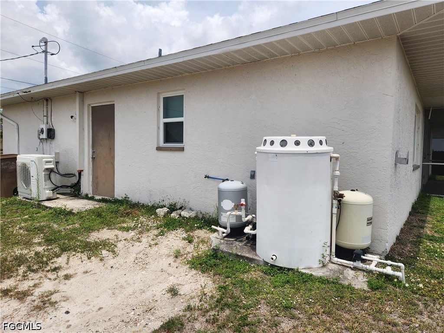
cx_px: 222
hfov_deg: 73.9
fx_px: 295
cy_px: 166
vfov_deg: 58.9
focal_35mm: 23
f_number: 1.8
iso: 20
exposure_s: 1/2551
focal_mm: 5.4
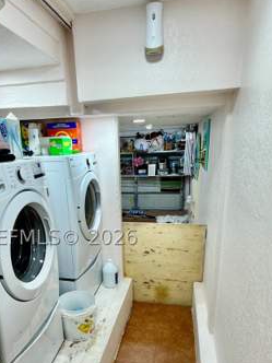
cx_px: 111
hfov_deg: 51.1
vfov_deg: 63.9
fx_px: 283
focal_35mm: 27
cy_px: 237
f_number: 2.2
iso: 32
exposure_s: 1/40
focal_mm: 2.22
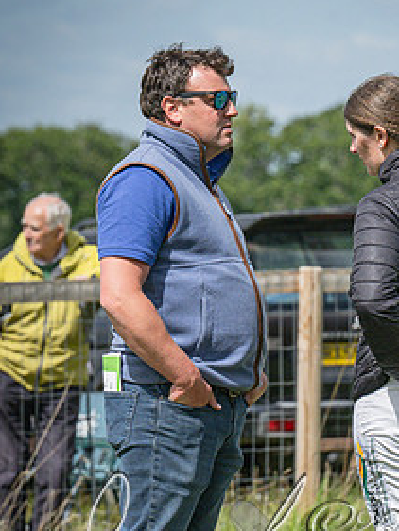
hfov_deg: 2.9
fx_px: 7986
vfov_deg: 3.8
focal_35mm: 520
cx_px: 206
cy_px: 329
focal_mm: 150
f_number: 5.6
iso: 400
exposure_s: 1/3200
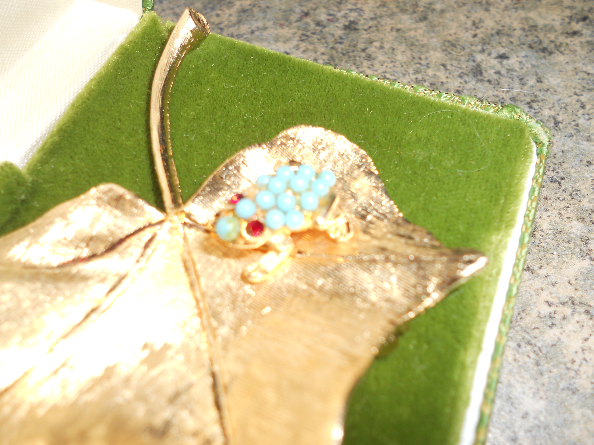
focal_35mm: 32
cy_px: 222
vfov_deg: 44.2
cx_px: 297
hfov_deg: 56.8
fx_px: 549
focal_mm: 5.8
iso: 80
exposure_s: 1/25
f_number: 8.8
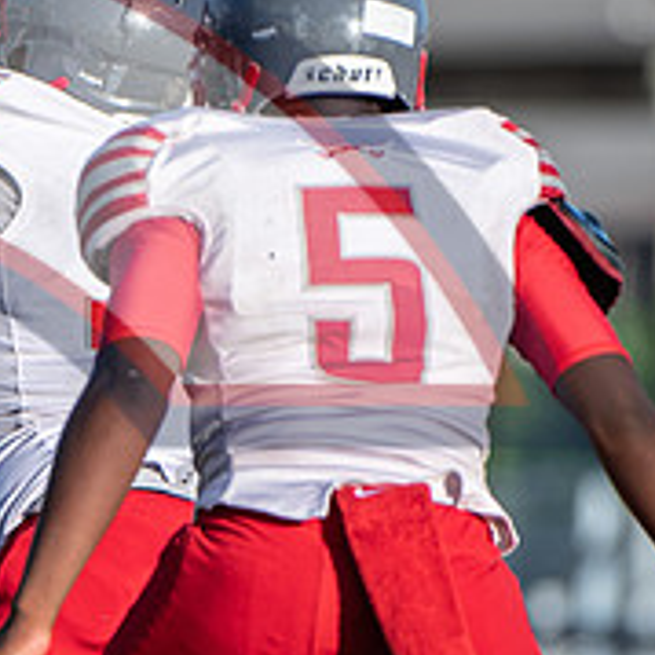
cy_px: 479
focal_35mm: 1239
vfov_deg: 1.4
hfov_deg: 1.4
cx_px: -43
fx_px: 26524
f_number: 4
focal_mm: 330
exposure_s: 1/1000
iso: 100
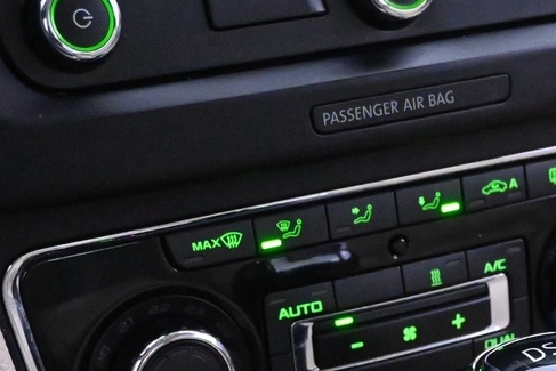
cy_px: 556
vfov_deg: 11.5
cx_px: 596
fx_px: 1771
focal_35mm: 115
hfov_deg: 17.3
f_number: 4.2
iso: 9000
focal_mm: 23
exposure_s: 1/40
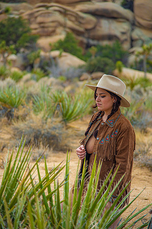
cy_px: 114
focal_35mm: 120
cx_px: 76
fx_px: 760
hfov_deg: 11.4
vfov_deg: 17.1
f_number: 4
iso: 100
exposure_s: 1/1600
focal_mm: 120
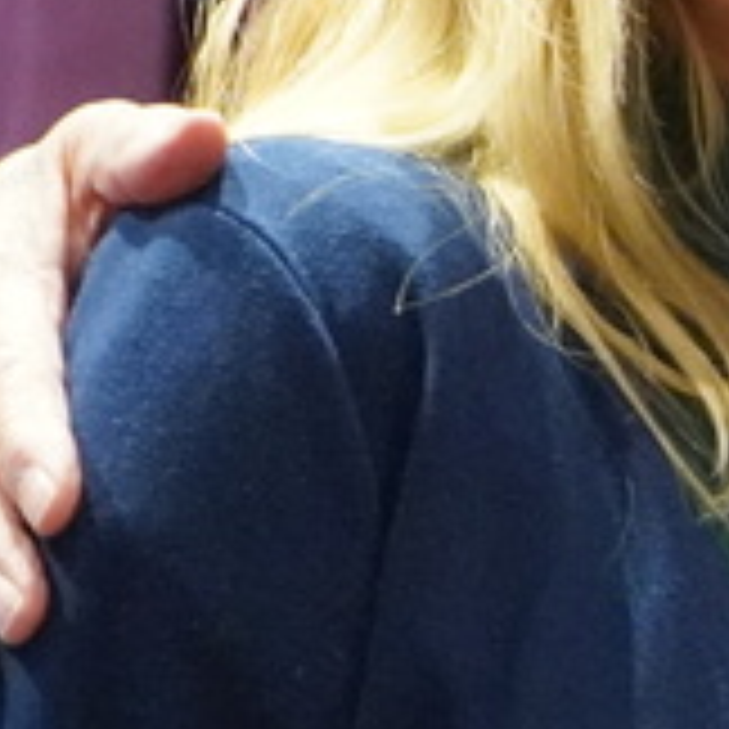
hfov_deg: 5.7
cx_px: 1494
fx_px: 7093
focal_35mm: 298
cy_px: 502
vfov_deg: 5.9
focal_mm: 37
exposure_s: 1/50
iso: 6400
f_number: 4
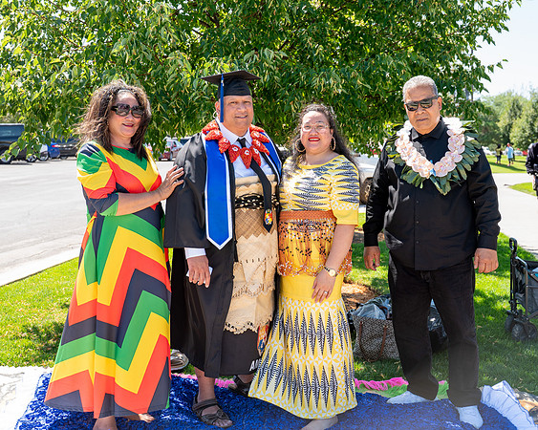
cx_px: 288
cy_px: 179
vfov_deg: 35.4
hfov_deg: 43.6
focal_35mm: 42
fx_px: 671
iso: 100
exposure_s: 1/125
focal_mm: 32
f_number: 3.5
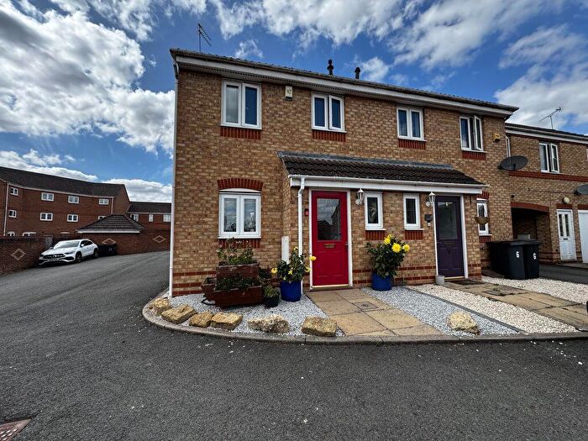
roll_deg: +0.8
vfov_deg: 85.7
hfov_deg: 102.1
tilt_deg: +4.4
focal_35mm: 14
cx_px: 294
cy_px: 220
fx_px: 238
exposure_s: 1/804
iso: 40
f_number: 2.2
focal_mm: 2.22
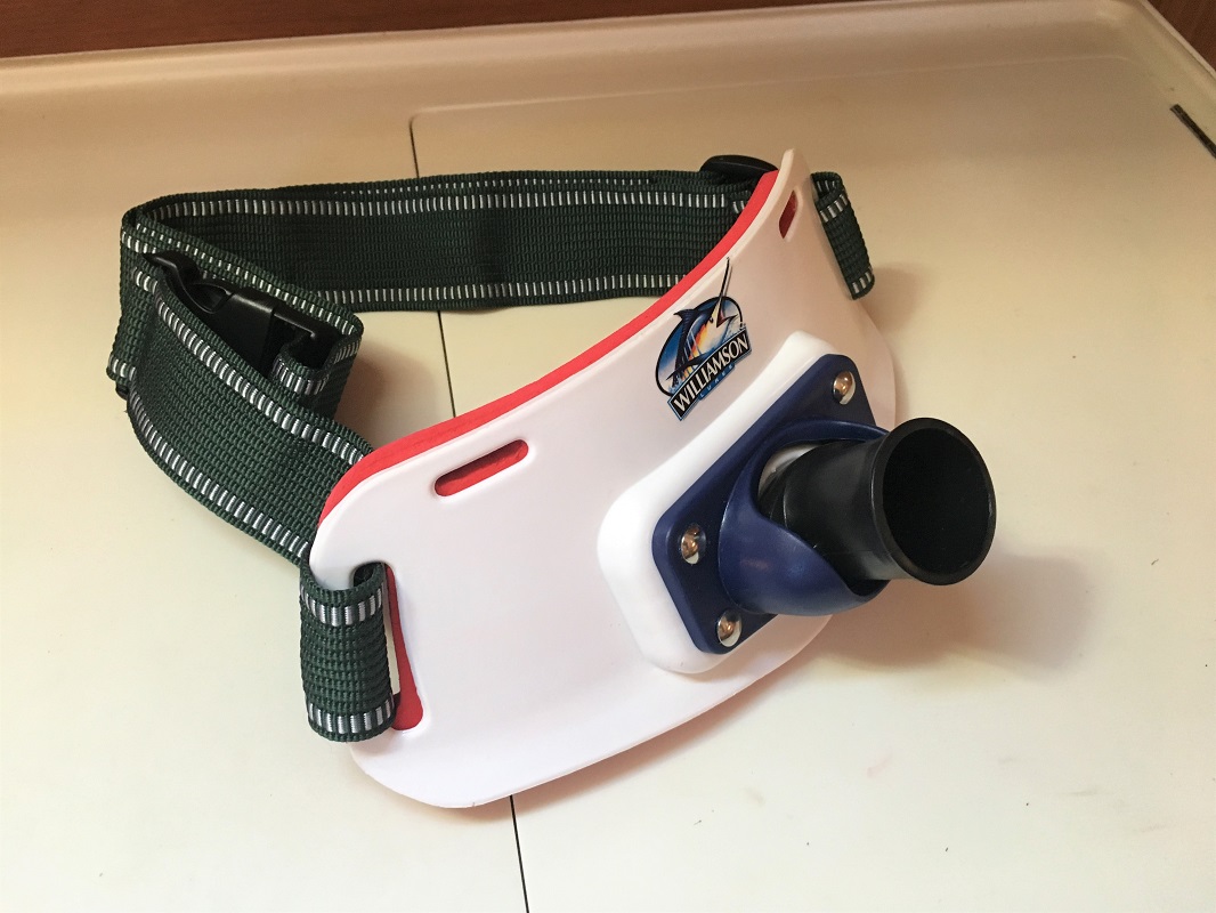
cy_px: 456
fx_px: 1019
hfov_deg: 61.6
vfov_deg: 48.2
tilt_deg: -50.8
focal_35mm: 29
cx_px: 608
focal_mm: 4.15
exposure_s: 1/33
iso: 160
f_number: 2.2
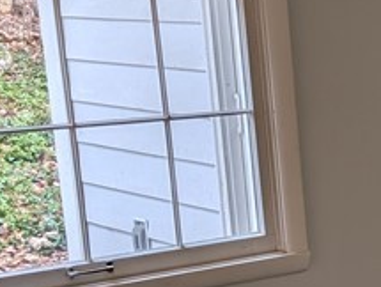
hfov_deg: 14.1
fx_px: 1257
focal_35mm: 114
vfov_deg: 12.9
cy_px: 271
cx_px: 795
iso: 21
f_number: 1.68
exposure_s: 1/168
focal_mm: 6.9
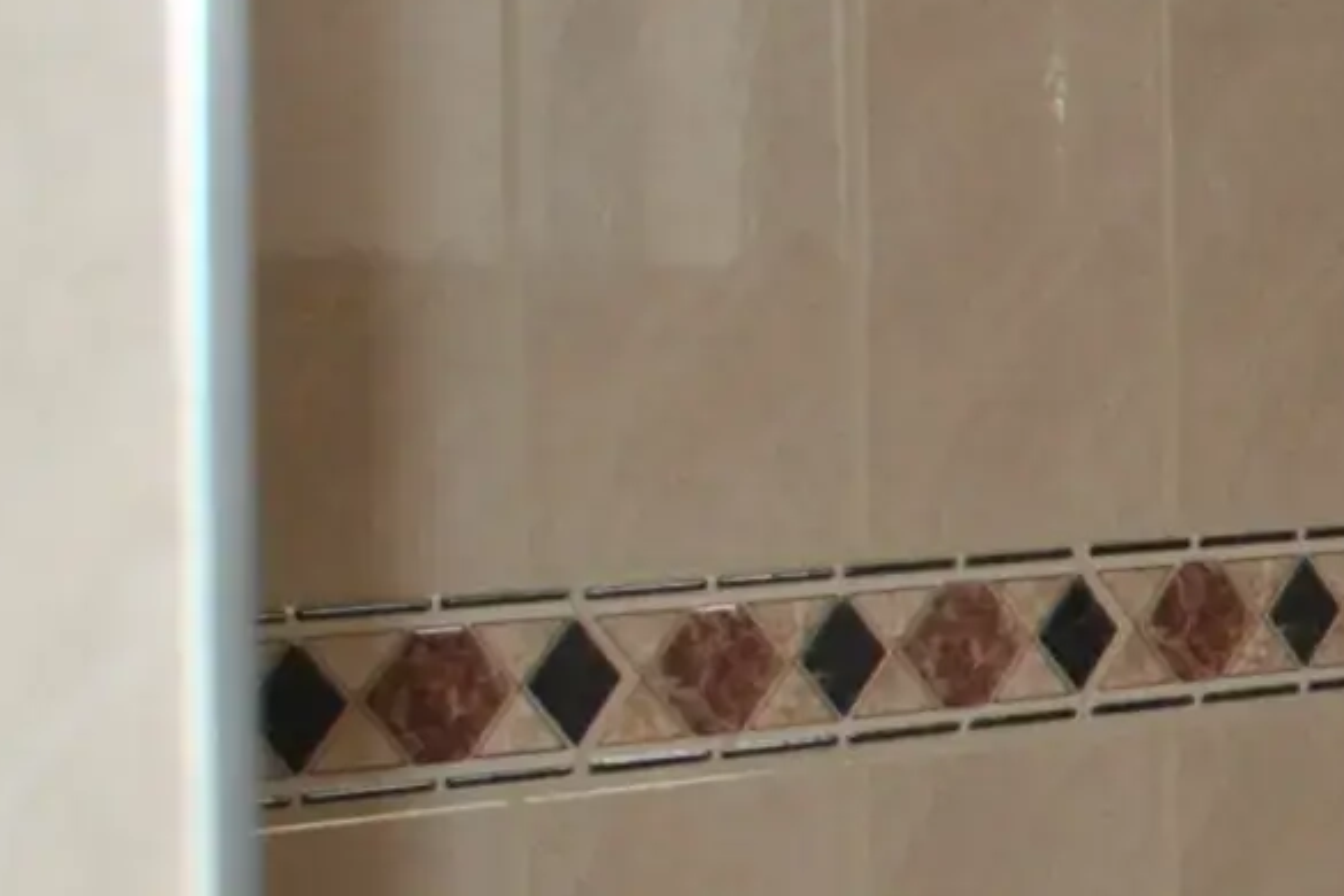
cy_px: 574
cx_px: 3327
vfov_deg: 7.7
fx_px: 6682
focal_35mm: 179
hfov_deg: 9.9
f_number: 3.5
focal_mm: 18
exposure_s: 1/60
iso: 200
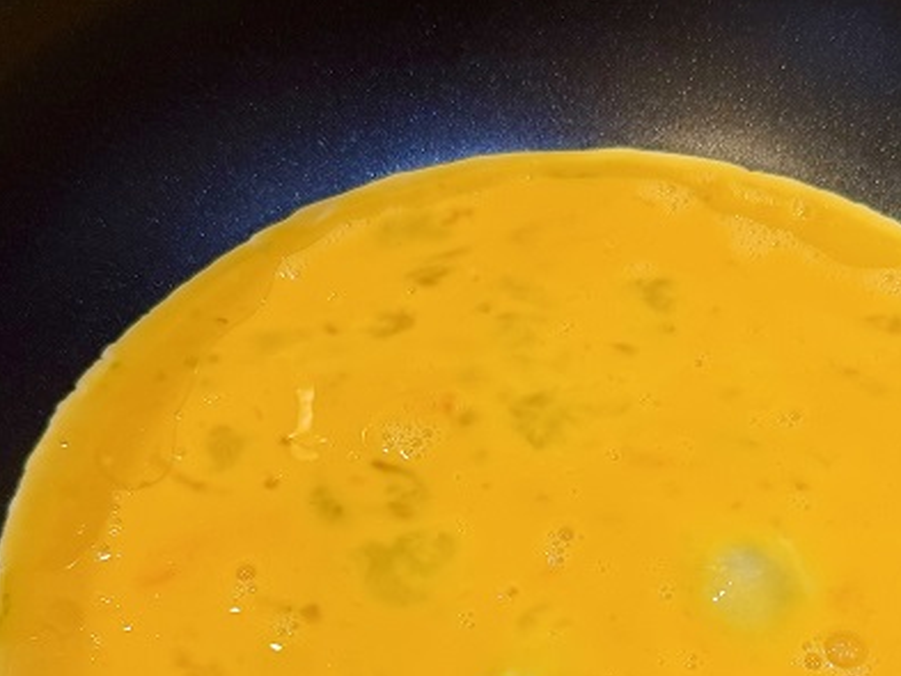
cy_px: 536
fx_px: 1588
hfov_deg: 31.4
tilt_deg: -54.9
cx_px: 594
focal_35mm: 61
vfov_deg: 23.7
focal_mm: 6.76
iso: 125
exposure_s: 1/60
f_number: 1.78
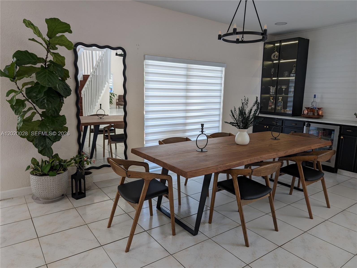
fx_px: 248
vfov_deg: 56.9
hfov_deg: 71.5
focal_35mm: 24
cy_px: 134
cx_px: 178
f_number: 1.68
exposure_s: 1/24
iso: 32
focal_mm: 6.9
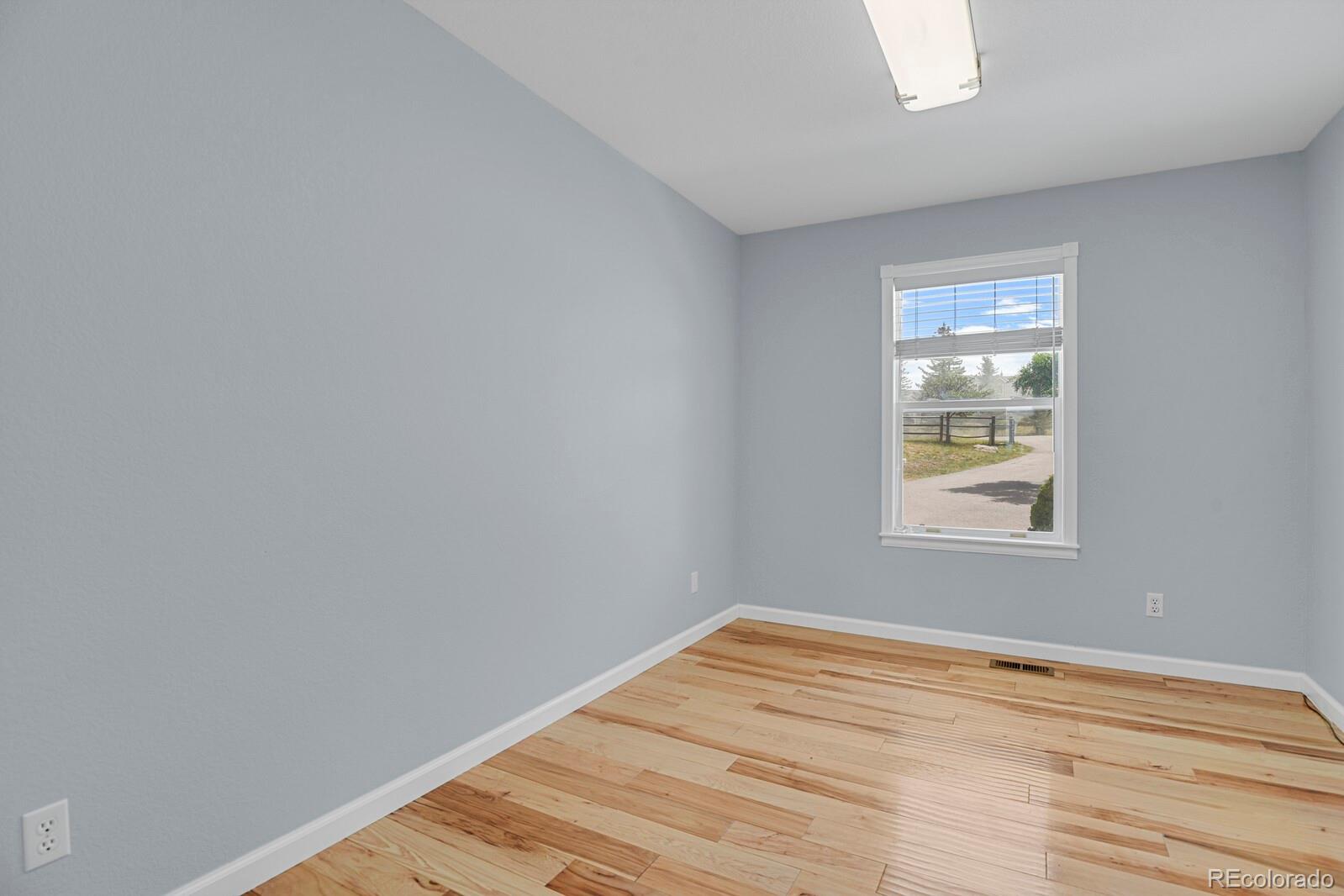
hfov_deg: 93.3
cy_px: 448
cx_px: 672
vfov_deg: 70.4
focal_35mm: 17
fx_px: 635
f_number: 6.3
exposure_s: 1/3
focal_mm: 17
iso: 250
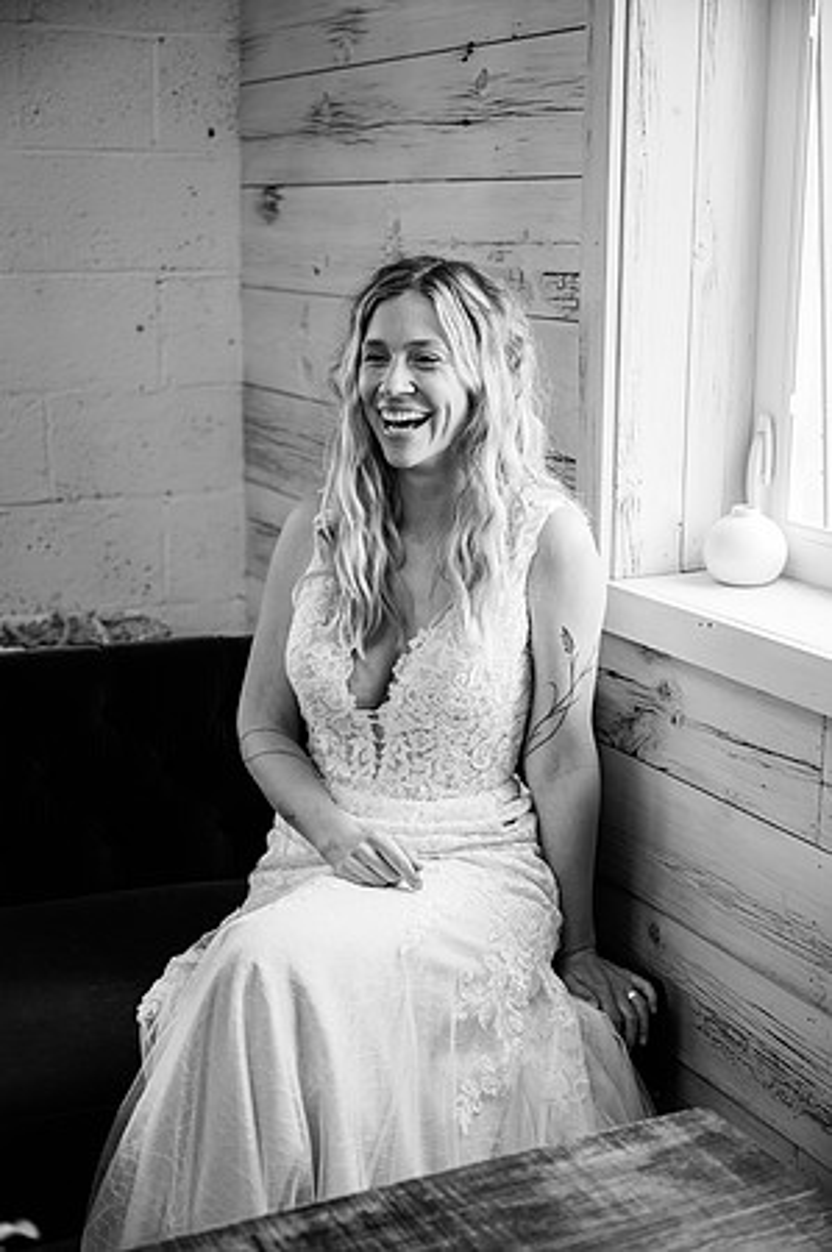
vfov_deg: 38.9
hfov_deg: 26.4
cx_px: 416
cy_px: 626
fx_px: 1772
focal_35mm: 51
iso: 640
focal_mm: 51
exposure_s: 1/200
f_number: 2.8
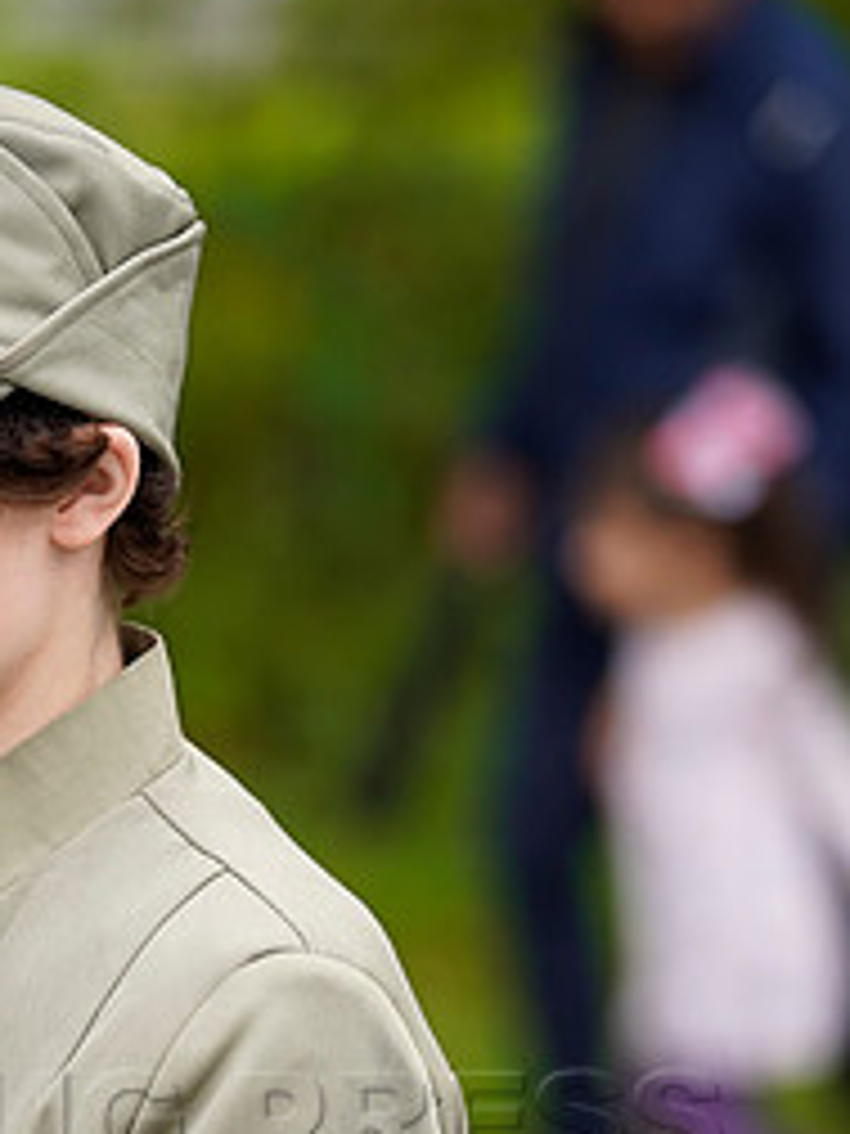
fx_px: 9069
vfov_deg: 7.1
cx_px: 20
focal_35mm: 277
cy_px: 1094
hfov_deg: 5.4
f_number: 3.2
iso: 320
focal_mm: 125
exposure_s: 1/400
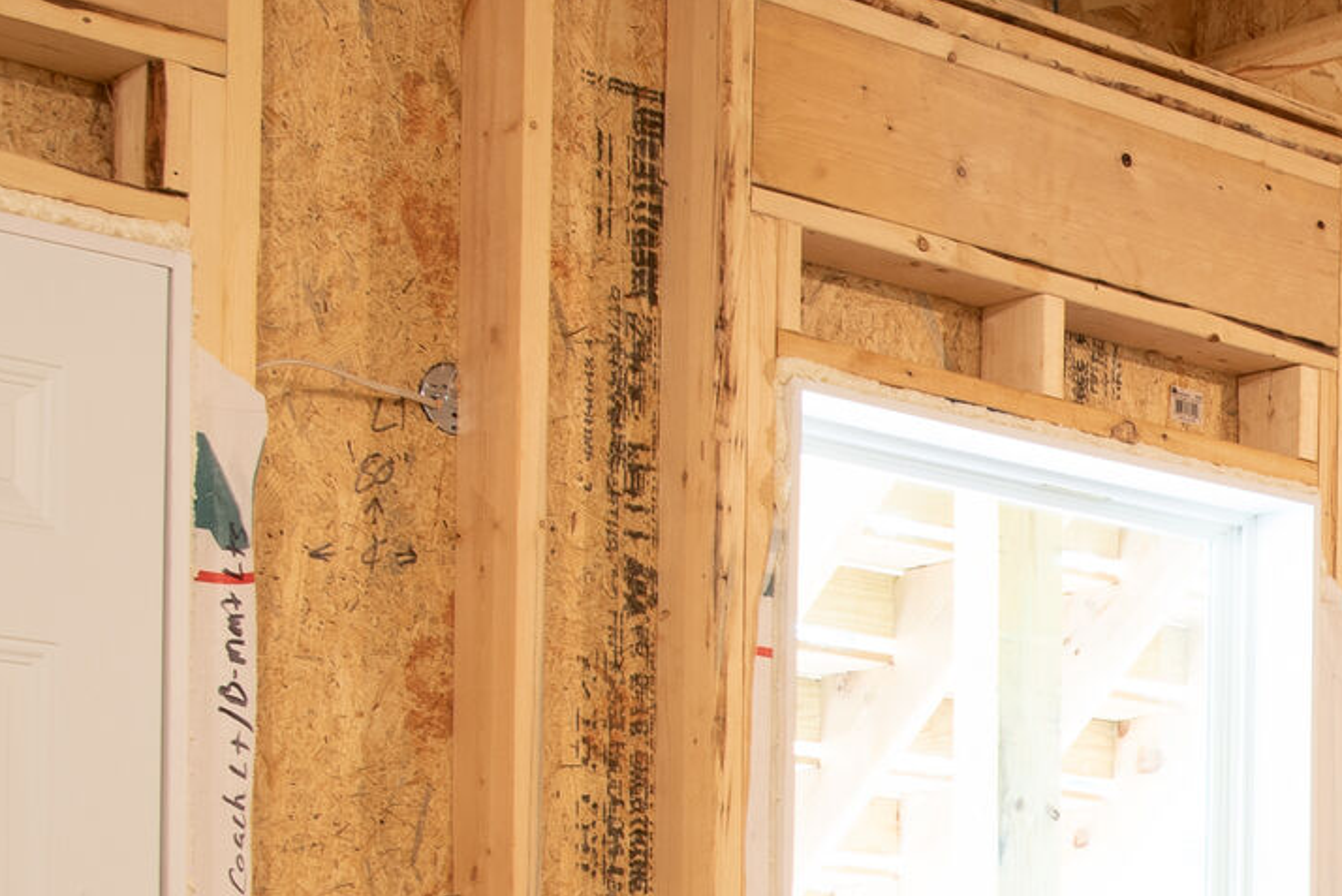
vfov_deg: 15.1
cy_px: 1199
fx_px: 3208
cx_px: 1949
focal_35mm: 86
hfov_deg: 20.6
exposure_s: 2.5
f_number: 8
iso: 100
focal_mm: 20
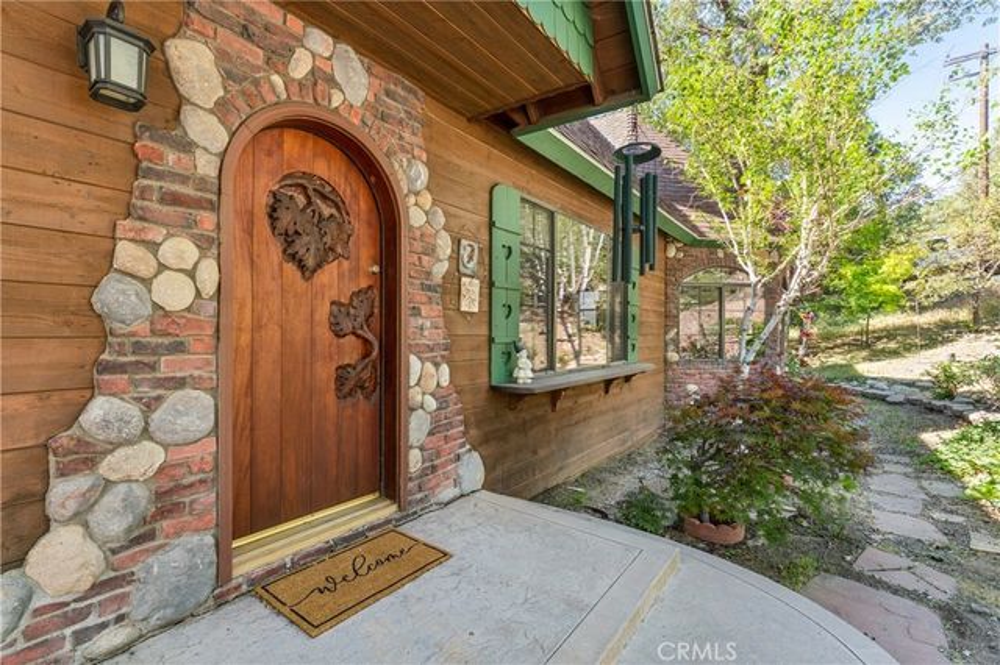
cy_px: 332
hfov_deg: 95.4
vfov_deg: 72.3
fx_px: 455
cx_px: 500
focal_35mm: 16
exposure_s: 1/2
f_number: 22
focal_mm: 16.4
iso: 100
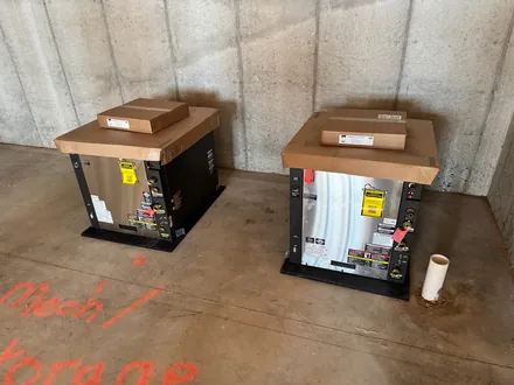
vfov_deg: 56.8
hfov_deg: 71.6
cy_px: 192
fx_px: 356
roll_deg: +2.8
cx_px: 257
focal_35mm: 24
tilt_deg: -29.4
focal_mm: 6.76
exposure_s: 1/40
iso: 800
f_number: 1.78
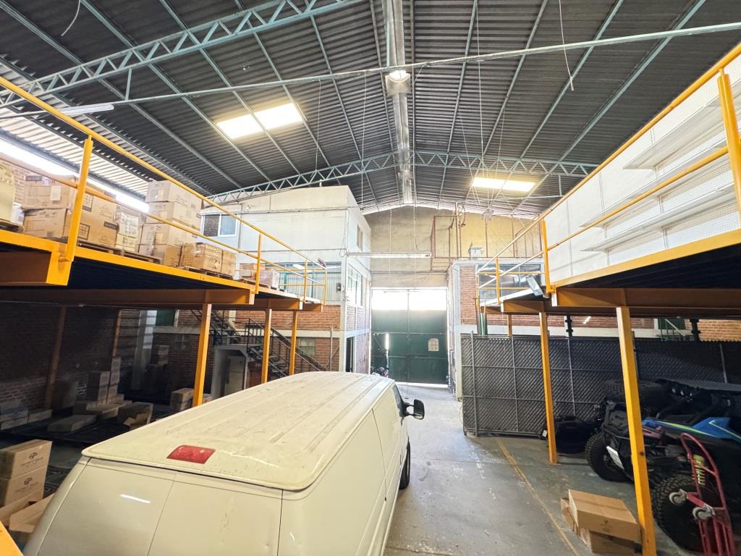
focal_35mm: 14
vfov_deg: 85.7
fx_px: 300
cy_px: 278
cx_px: 370
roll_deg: -0.2
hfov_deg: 102.1
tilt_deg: +8.2
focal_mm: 2.22
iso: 1000
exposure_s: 1/60
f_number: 2.2
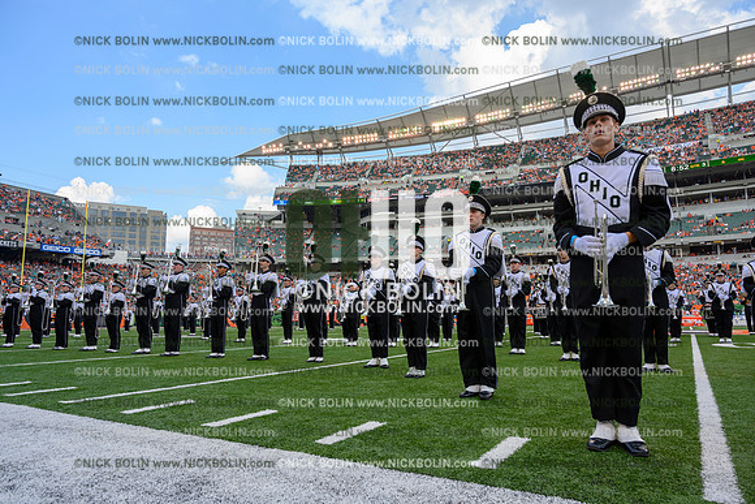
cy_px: 252
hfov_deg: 73.7
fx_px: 503
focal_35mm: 24
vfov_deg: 53.2
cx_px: 378
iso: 80
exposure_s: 1/100
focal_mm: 24
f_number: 7.1
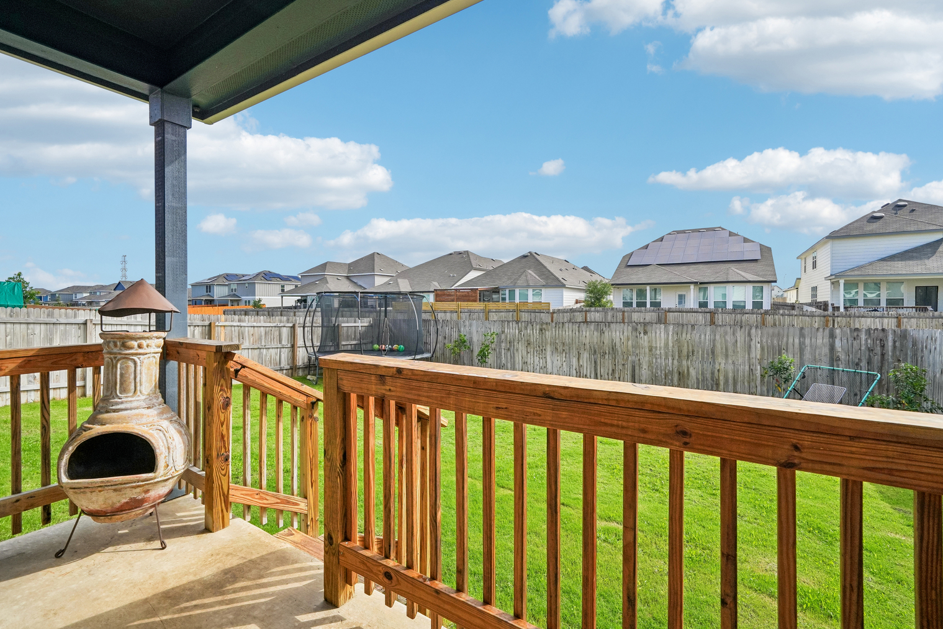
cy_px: 304
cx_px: 453
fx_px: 419
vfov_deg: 73.7
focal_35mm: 16
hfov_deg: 96.7
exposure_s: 1/2000
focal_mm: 15
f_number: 8
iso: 500
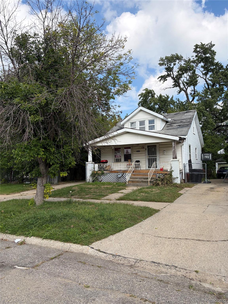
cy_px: 152
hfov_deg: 53.1
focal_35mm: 26
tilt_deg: +4.0
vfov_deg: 67.3
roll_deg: -0.8
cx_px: 114
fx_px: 228
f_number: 1.6
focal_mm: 5.96
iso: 50
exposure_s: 1/2747
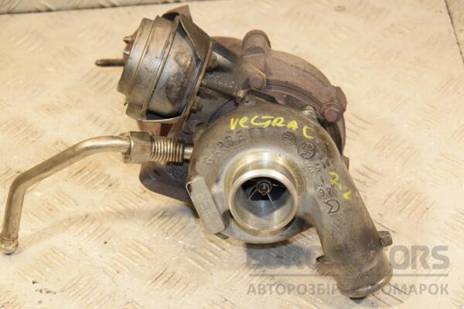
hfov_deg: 23.4
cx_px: 232
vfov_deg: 15.7
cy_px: 154
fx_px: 1121
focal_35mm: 87
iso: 800
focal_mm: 58
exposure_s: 1/200
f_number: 5
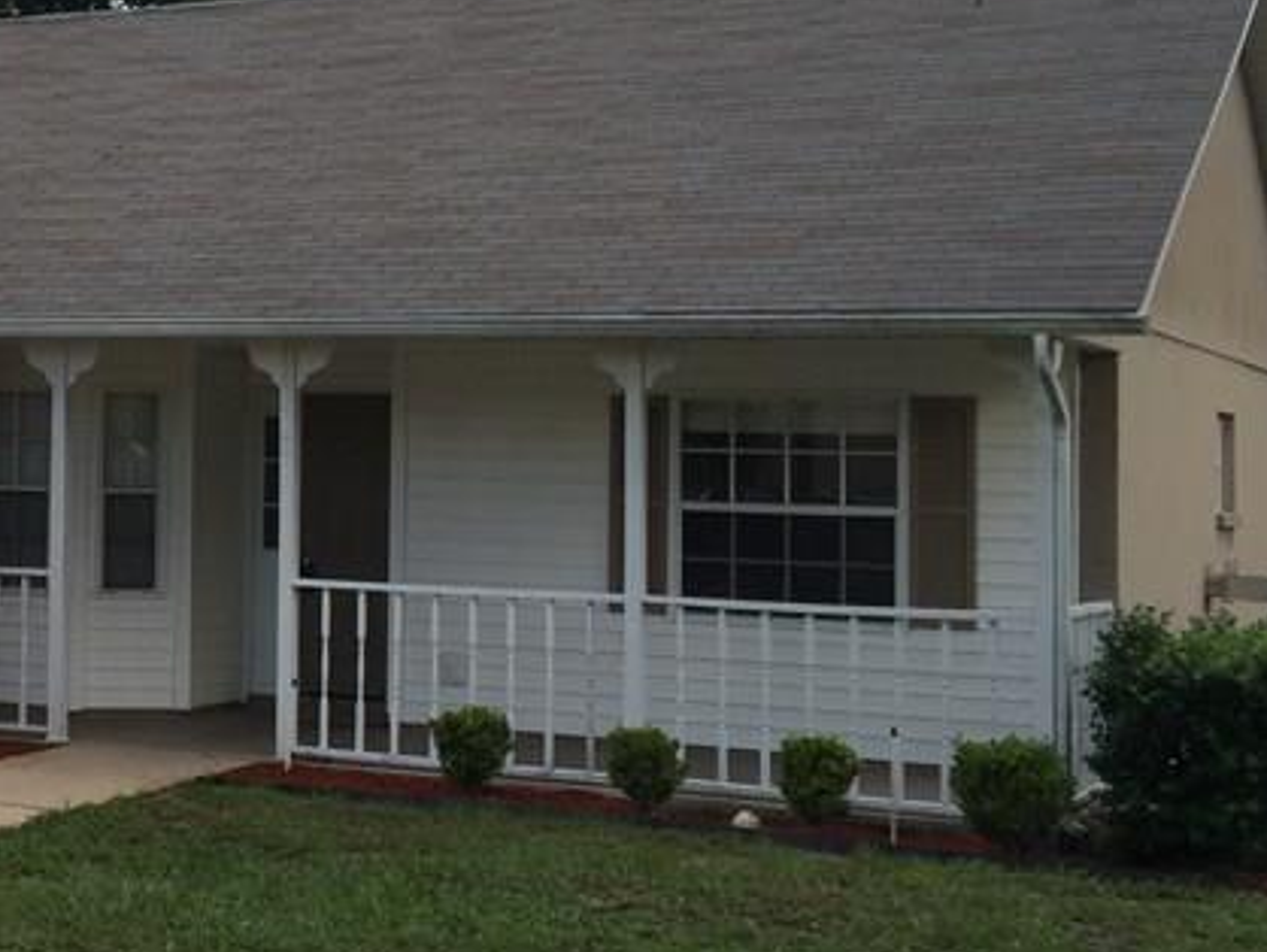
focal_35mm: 71
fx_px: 2600
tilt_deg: +1.8
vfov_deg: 20.7
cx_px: -27
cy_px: 388
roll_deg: -1.9
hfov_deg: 25.9
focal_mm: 4.15
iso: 32
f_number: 2.2
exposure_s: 1/430
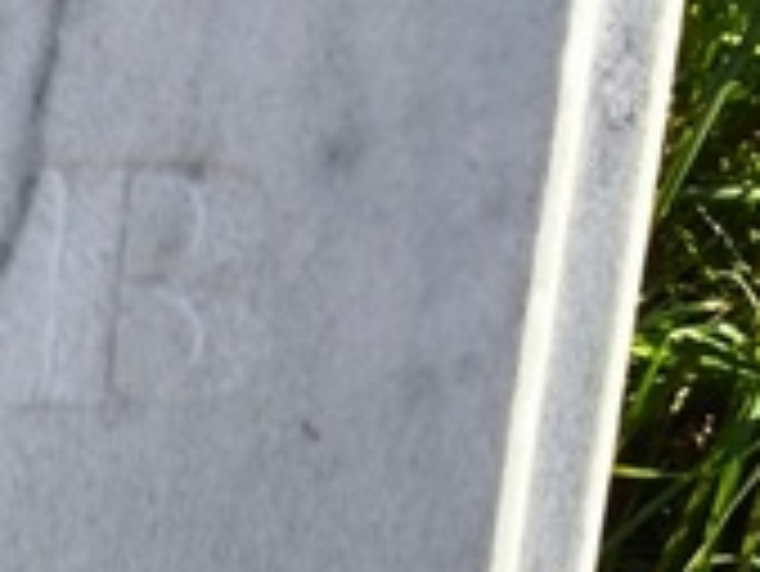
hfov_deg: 7.9
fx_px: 5185
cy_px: 833
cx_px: -902
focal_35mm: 236
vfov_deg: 6.2
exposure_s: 1/377
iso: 50
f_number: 1.7
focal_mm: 4.71
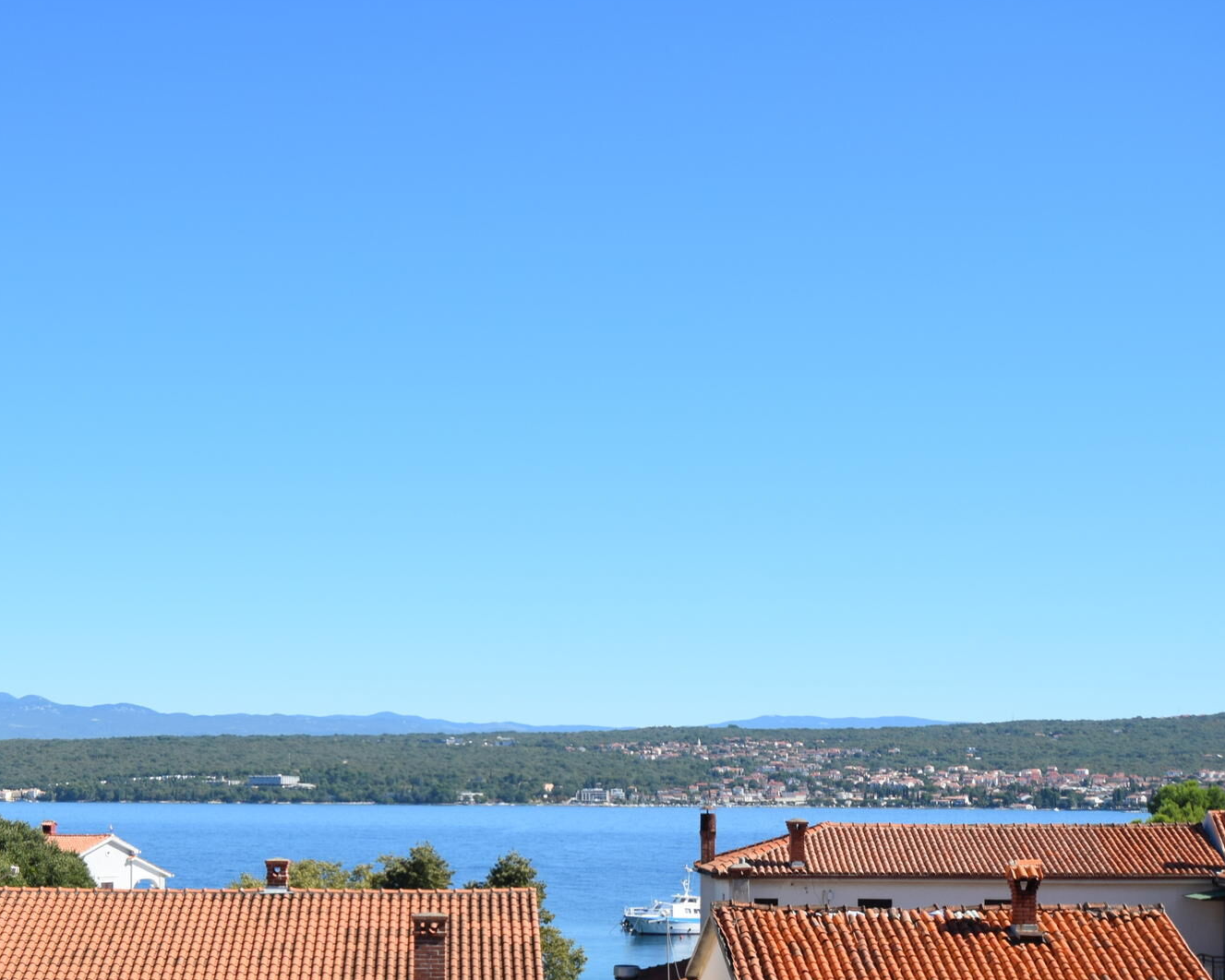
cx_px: 333
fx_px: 2031
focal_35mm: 56
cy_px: 717
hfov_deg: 33.0
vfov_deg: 26.8
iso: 200
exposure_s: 1/320
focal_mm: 22
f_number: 9
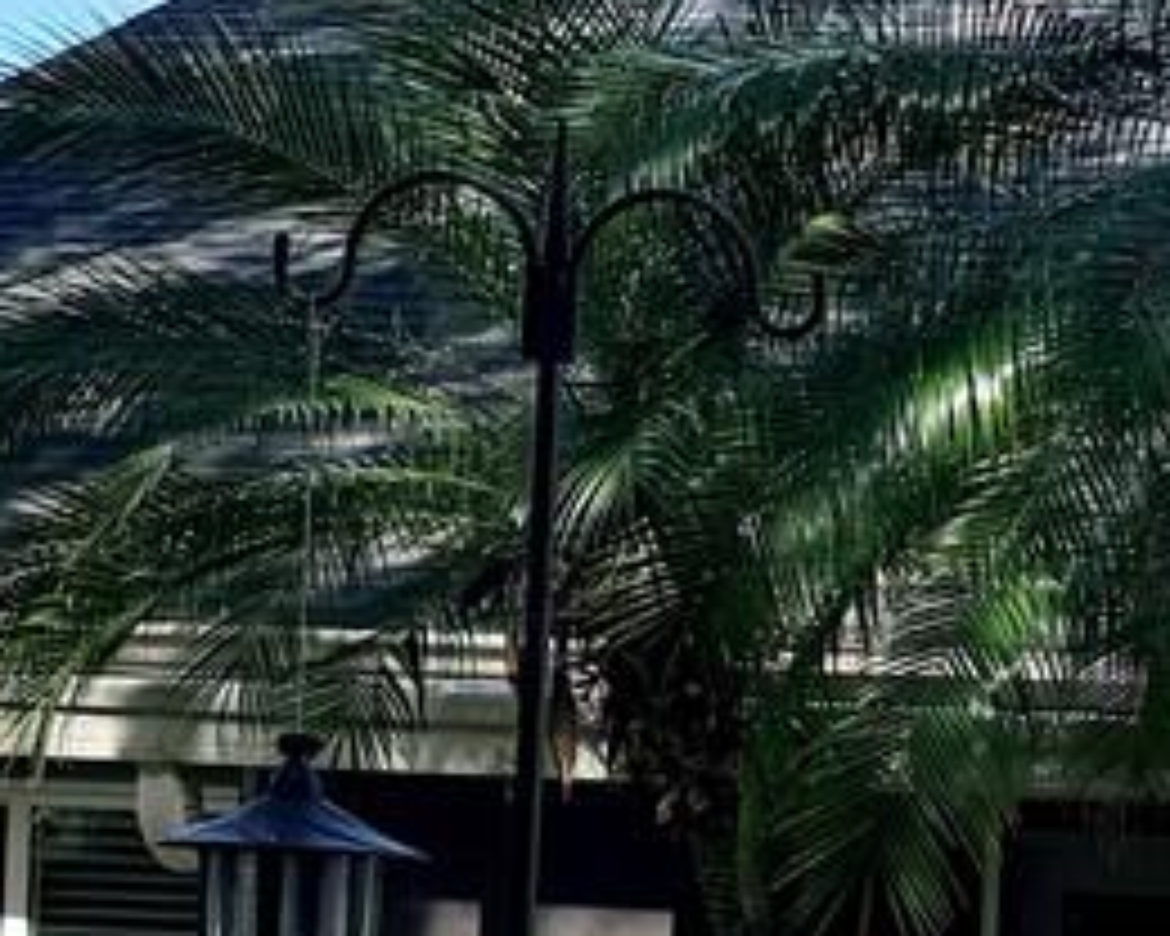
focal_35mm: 144
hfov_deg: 11.6
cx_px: 2538
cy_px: 983
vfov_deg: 10.6
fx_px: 4986
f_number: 1.78
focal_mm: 6.76
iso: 80
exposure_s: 1/2299
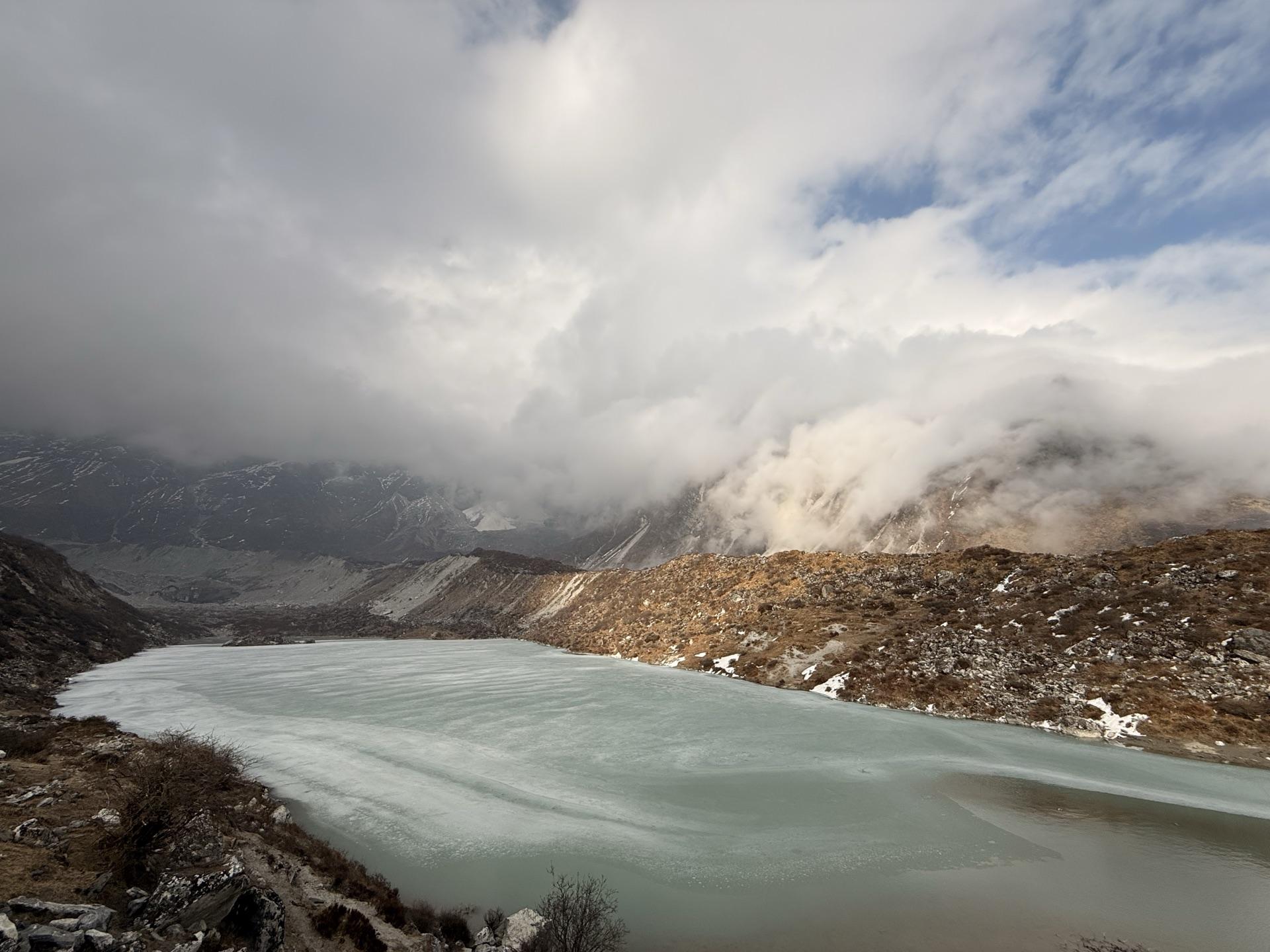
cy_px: 476
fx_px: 514
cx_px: 635
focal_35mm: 14
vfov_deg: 85.7
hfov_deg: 102.1
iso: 50
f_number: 2.2
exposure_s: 1/4425
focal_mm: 2.22
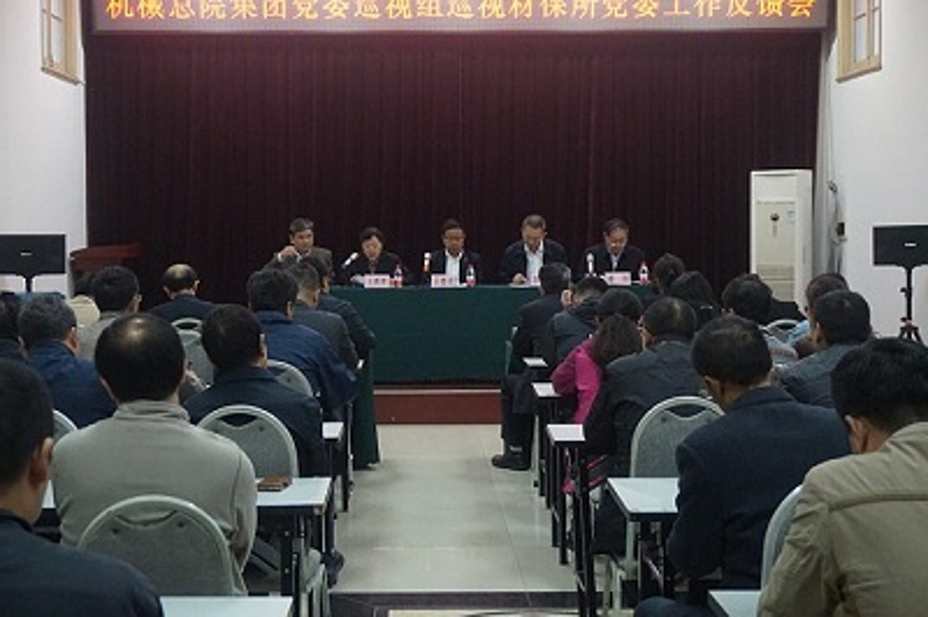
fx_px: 1391
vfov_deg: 25.0
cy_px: 280
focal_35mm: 54
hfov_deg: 36.9
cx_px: 418
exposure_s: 1/80
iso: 3200
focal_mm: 32
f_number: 5
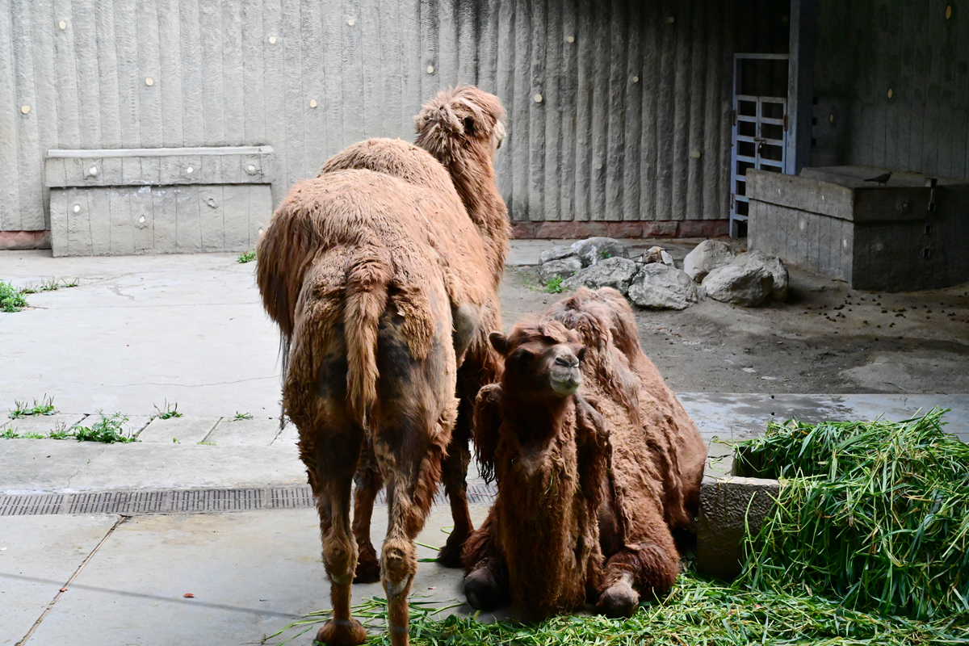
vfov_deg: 23.4
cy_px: 323
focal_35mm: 58
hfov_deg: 34.5
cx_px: 484
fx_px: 1561
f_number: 8
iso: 8000
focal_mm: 58
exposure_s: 1/1250
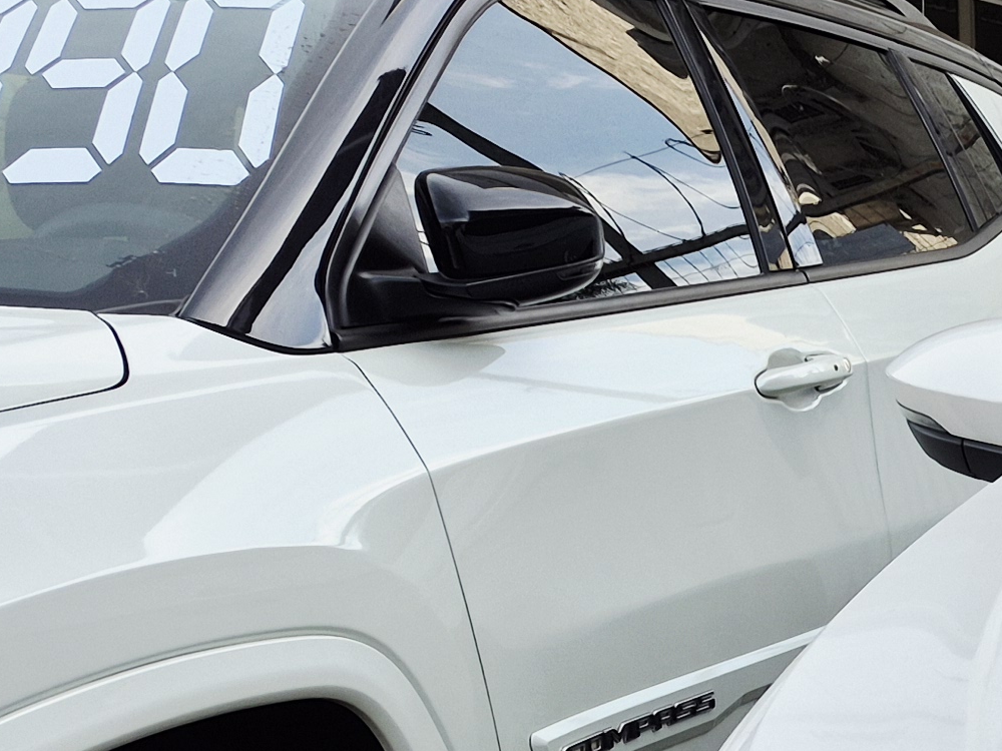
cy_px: 1087
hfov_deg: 16.9
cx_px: 1894
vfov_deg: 15.0
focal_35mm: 92
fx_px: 2663
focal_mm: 5.4
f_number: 1.8
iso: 25
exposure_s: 1/812
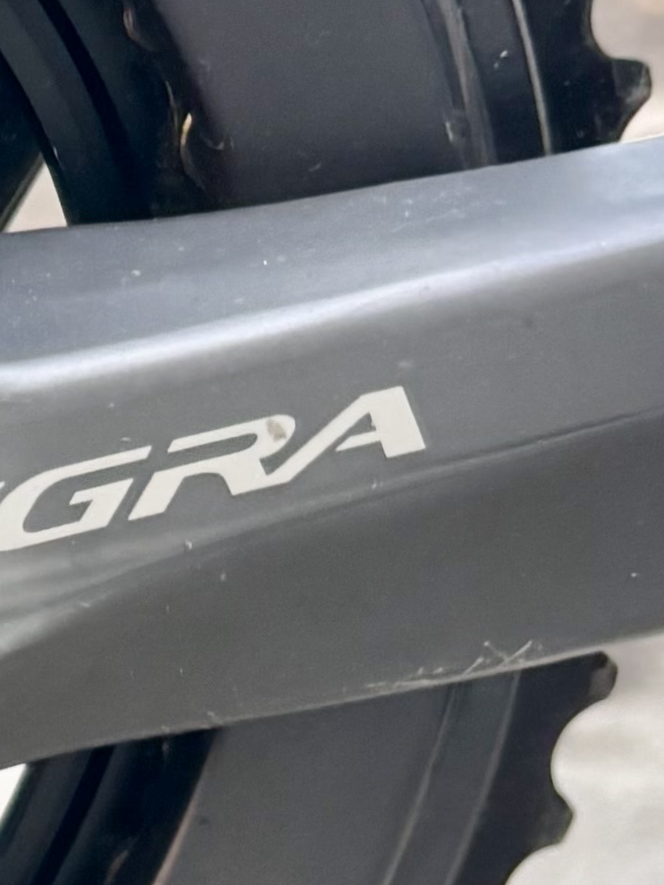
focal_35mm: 150
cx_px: -694
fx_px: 3835
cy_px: 316
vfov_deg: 13.1
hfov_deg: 9.2
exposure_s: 1/115
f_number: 1.6
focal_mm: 5.96
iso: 125
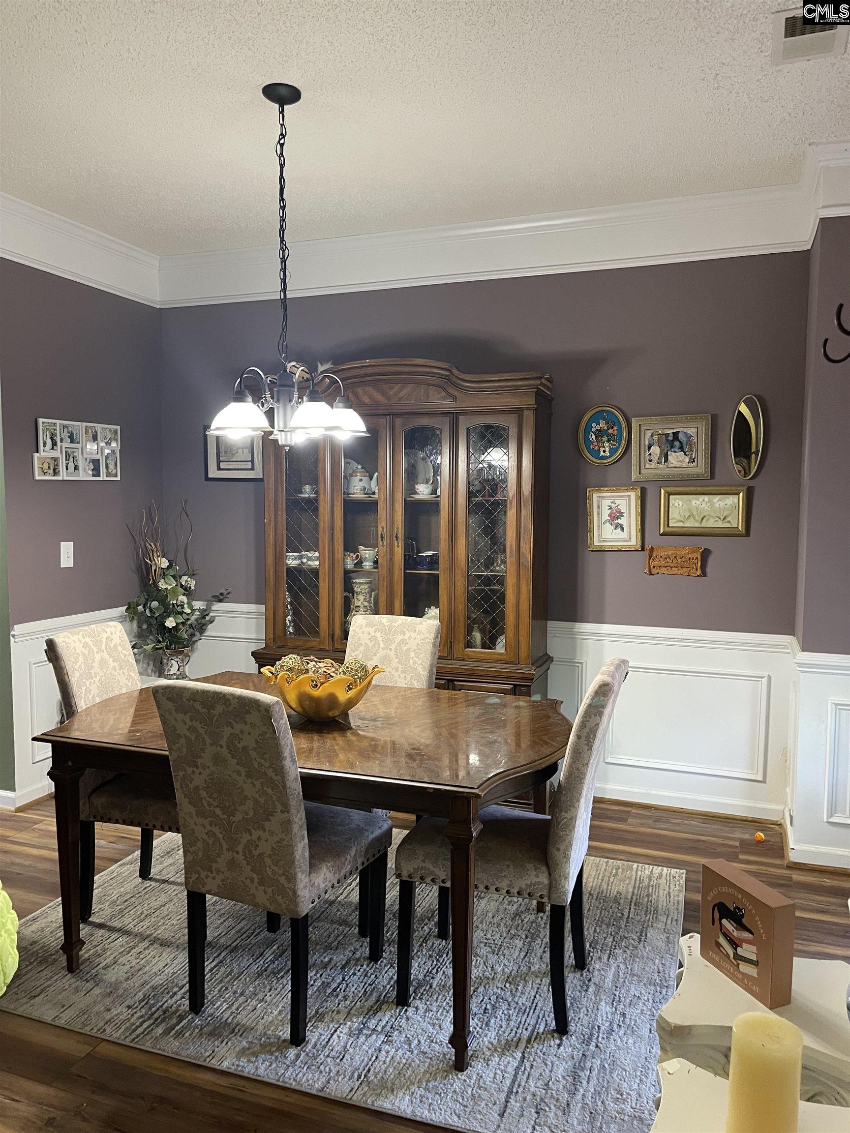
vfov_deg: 69.4
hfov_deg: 54.9
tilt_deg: -4.8
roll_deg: -0.1
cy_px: 566
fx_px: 819
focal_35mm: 25
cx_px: 425
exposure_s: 1/60
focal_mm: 5.1
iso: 320
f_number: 1.6
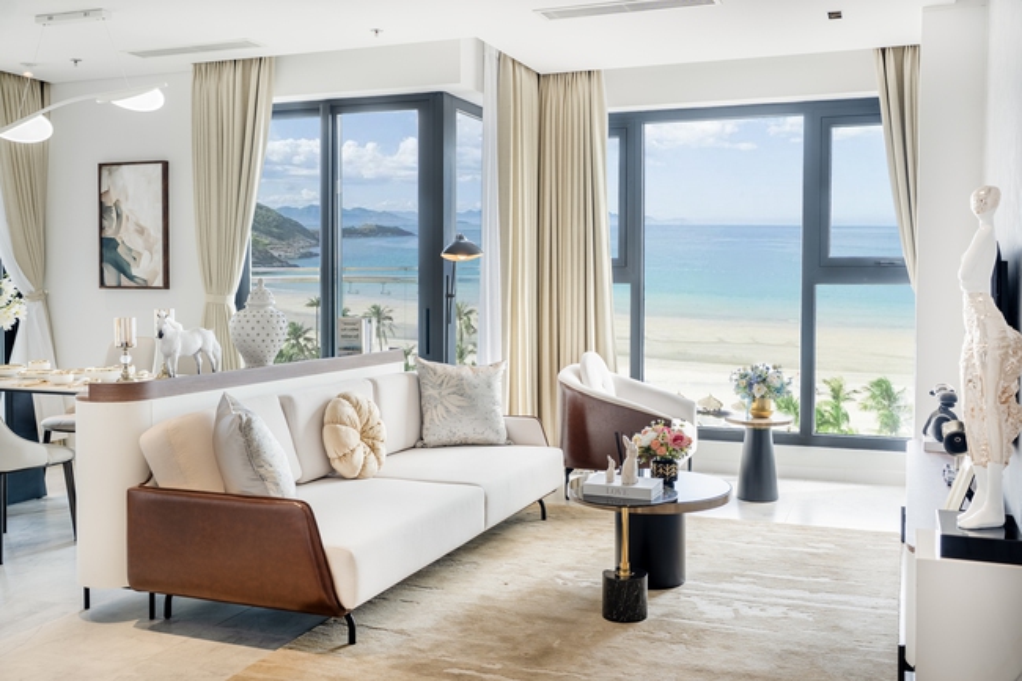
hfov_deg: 58.7
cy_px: 340
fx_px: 908
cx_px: 511
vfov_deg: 41.1
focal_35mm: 32
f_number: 4.5
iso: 100
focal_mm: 32
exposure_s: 1/1600
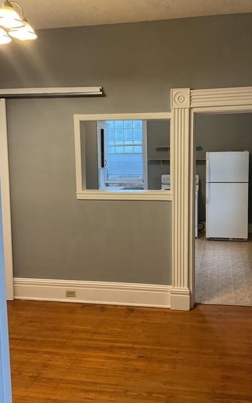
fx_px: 373
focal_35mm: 34
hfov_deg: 37.1
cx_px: 156
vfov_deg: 56.7
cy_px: 196
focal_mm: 3
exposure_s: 1/60
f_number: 1.8
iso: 160
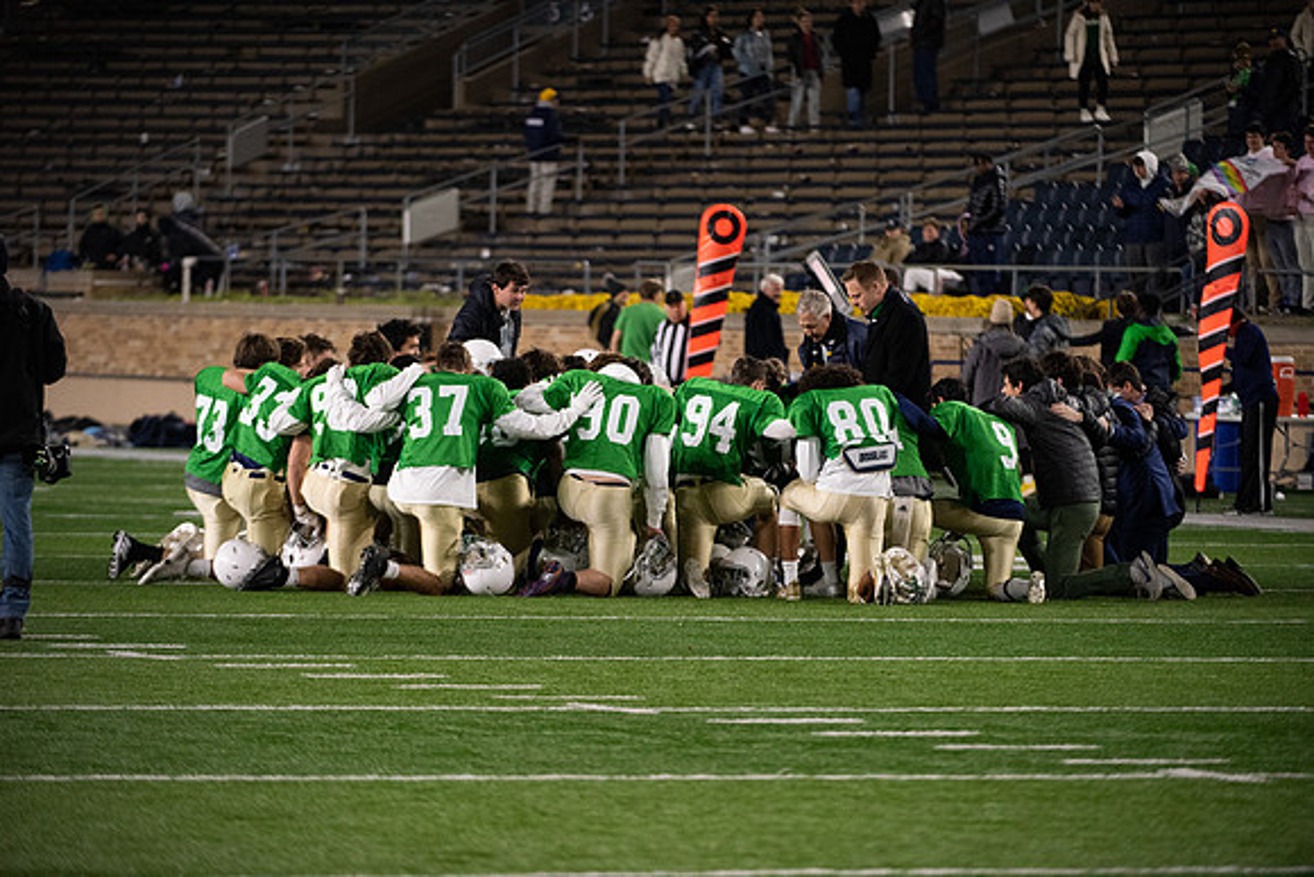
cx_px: 657
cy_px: 438
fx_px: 9127
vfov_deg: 5.5
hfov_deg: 8.2
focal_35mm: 250
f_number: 4
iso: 4000
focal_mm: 250
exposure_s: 1/500
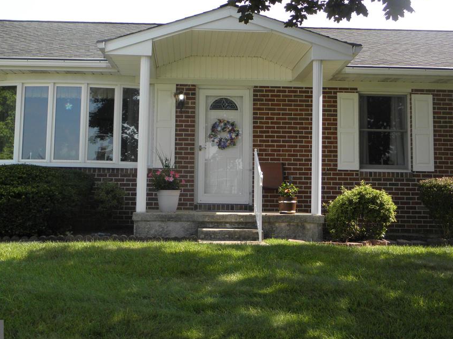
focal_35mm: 47
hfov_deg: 40.4
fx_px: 615
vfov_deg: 30.8
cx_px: 210
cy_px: 137
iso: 100
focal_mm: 7.1
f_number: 3.8
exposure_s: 1/250
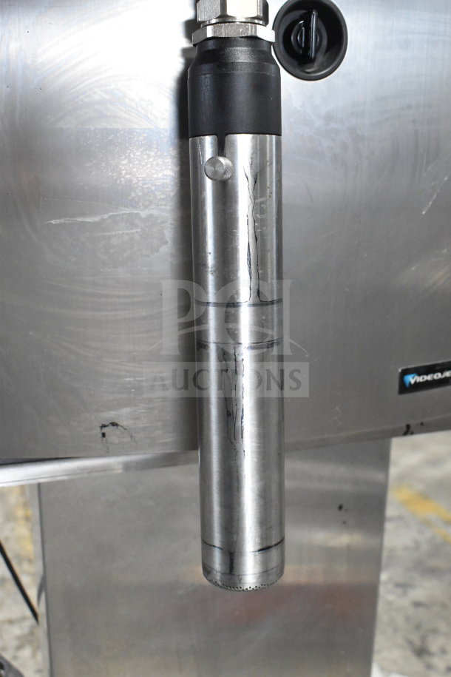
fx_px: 761
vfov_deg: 47.9
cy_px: 338
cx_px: 226
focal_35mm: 40
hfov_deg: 33.0
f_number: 8
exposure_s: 1/250
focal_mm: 27
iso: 6400
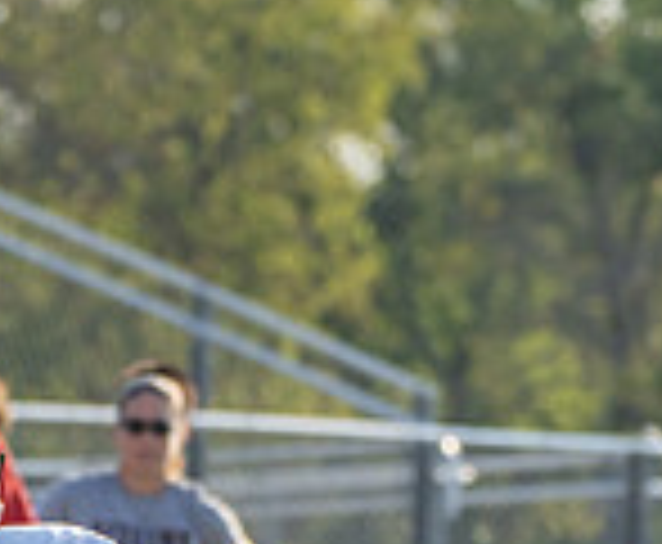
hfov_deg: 1.8
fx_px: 21460
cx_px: -39
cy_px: 1036
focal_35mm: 1083
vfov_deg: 1.5
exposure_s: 1/1250
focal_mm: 218
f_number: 5.6
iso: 320
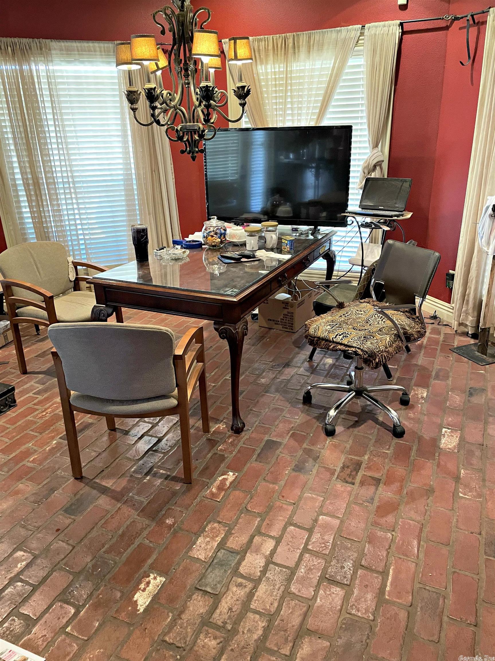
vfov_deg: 67.3
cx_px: 248
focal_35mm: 26
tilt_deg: -20.0
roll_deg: +1.9
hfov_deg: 53.1
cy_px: 330
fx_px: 496
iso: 400
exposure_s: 1/40
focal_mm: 4.2
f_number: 1.6
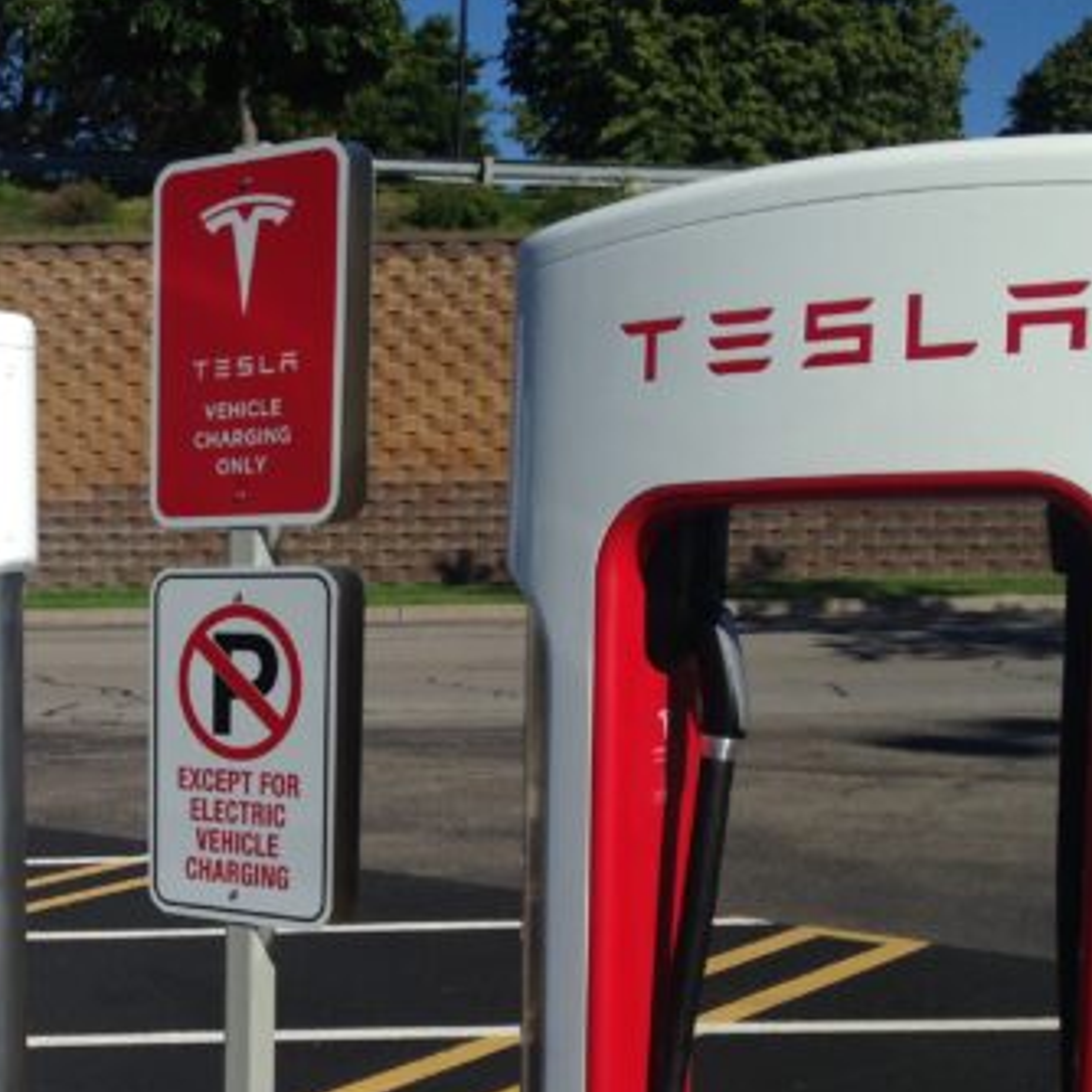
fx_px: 2391
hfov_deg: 24.7
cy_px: 844
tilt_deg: -7.1
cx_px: 49
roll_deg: +0.7
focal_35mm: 67
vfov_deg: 25.4
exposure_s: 1/3012
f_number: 2.4
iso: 50
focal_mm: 4.12
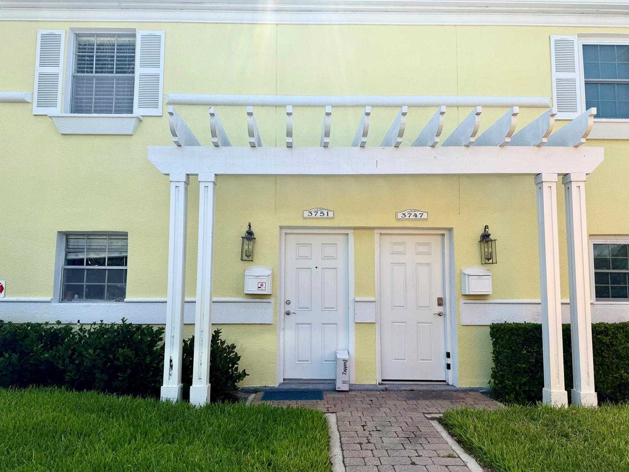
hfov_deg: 69.4
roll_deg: -0.3
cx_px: 314
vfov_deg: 54.9
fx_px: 454
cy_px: 242
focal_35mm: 25
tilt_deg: +4.7
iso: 80
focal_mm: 6.76
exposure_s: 1/3021
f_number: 1.78
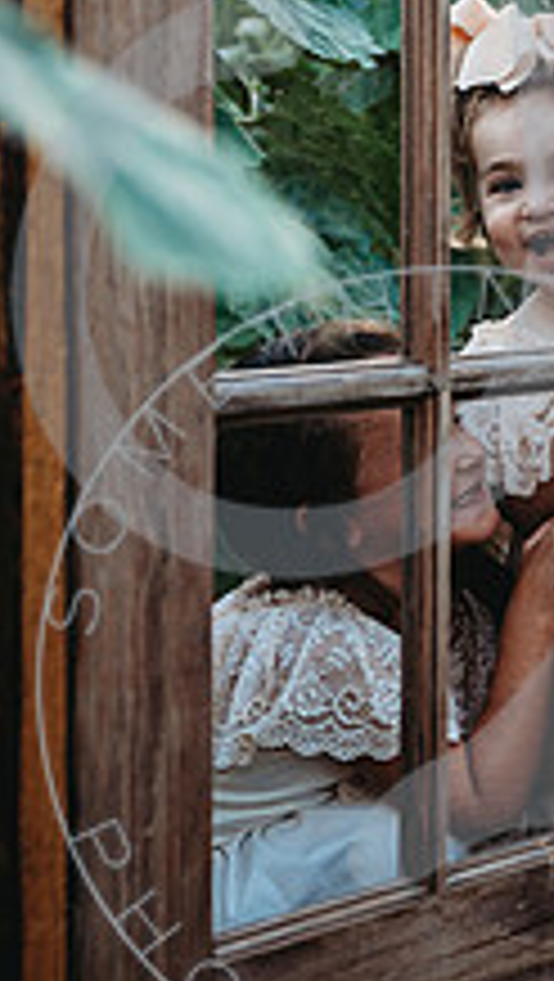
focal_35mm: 108
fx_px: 2814
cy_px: 342
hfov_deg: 11.0
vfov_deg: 19.7
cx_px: 658
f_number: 2.8
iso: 250
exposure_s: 1/125
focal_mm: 50
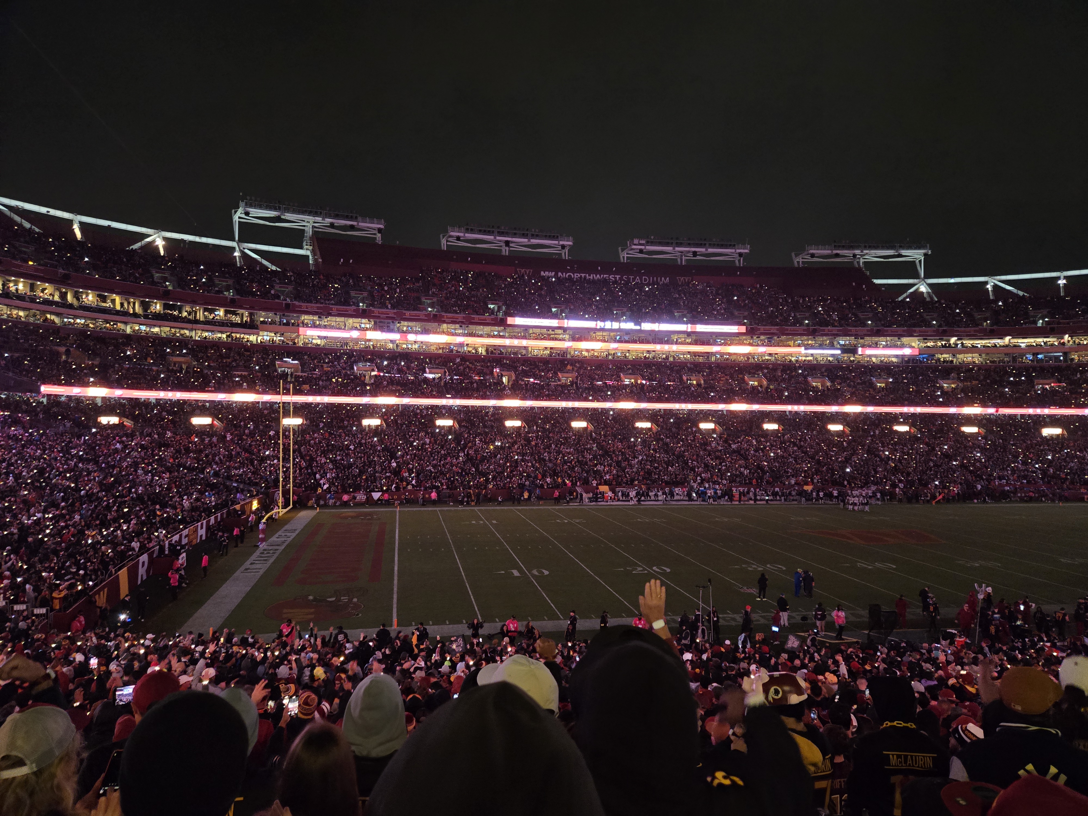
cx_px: 544
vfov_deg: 58.9
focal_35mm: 23
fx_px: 723
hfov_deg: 73.9
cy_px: 408
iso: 1000
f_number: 1.8
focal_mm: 5.4
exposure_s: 1/60
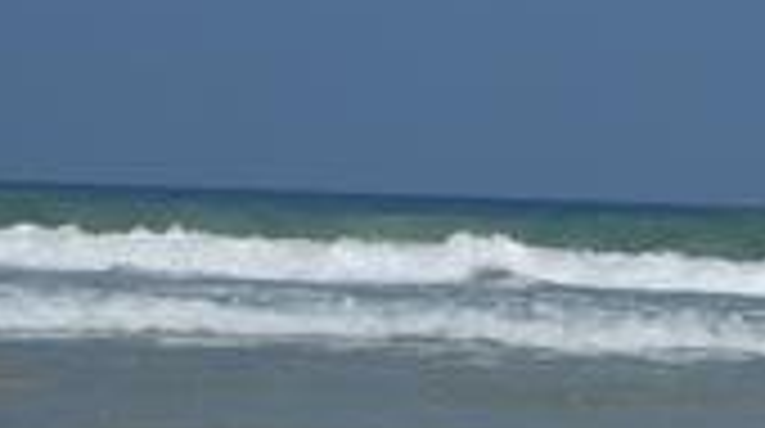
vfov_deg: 6.2
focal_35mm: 194
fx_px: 3929
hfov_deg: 10.6
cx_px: 1222
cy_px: 329
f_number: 5.2
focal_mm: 9
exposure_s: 1/1250
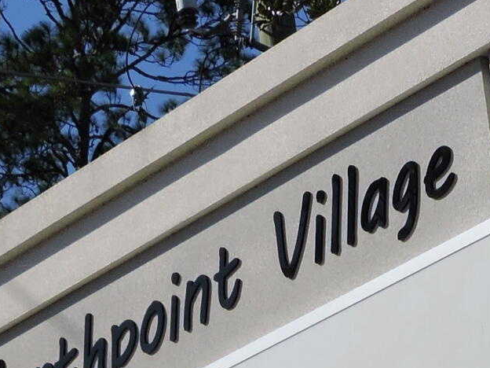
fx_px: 3199
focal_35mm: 226
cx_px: 358
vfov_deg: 6.4
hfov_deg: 8.7
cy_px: 767
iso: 100
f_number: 3.9
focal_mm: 8.4
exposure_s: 1/1250
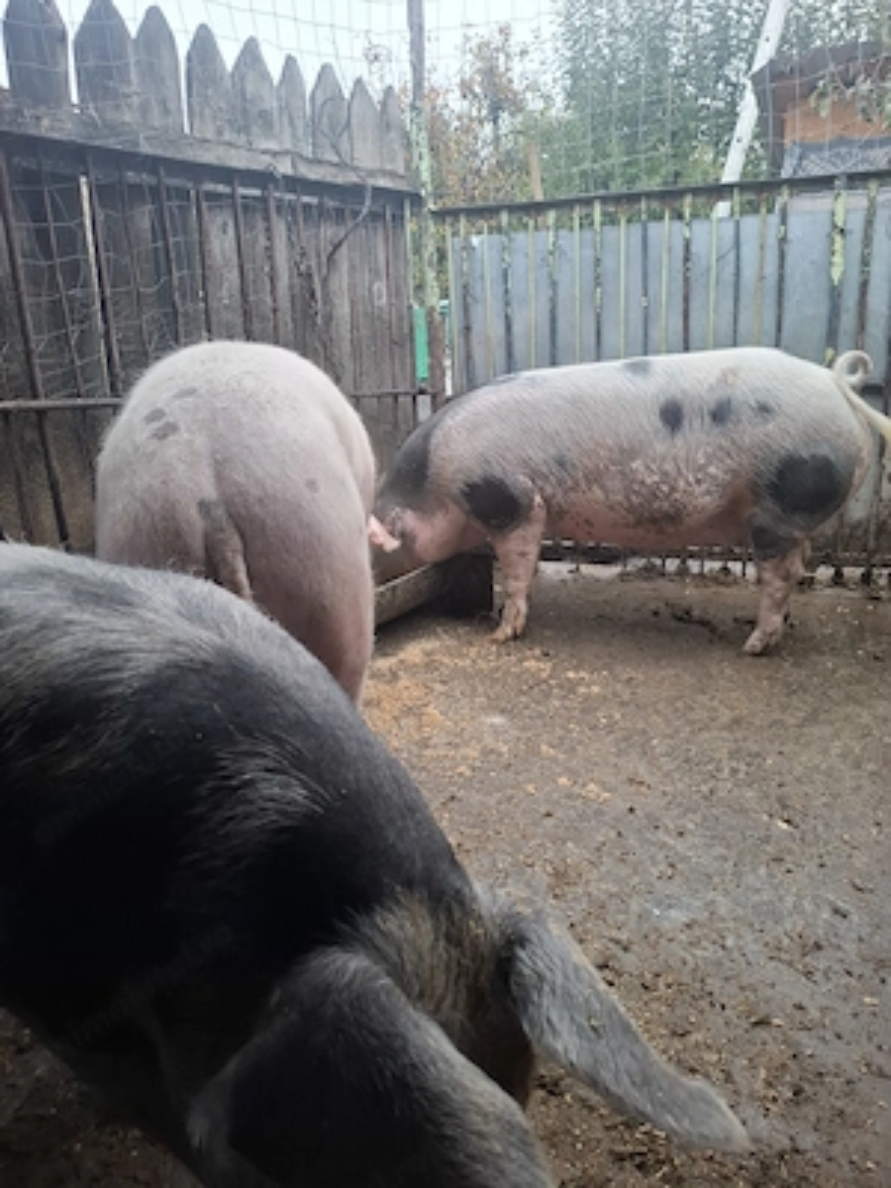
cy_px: 594
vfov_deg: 73.9
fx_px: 789
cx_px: 446
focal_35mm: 23
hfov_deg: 58.9
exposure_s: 1/120
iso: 160
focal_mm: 5.54
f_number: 1.8
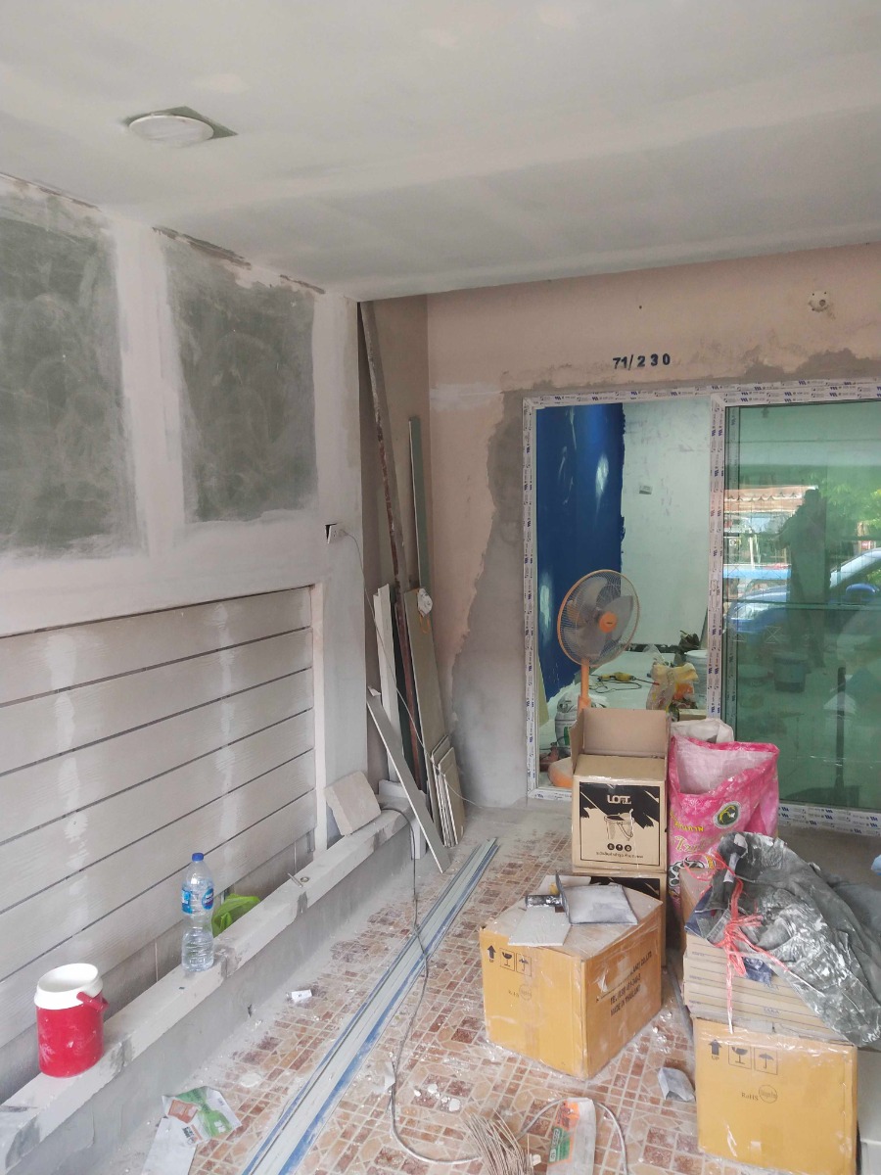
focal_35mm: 30
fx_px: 1018
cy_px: 588
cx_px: 440
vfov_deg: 60.0
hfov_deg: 46.8
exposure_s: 1/50
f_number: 1.8
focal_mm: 3.95
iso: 166
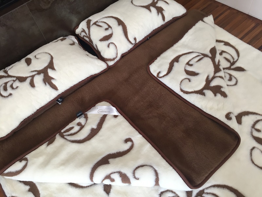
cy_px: 98
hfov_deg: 61.7
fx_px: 219
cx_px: 131
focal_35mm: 29
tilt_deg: -56.5
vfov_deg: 48.2
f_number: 2.2
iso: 40
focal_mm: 4.15
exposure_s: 1/33
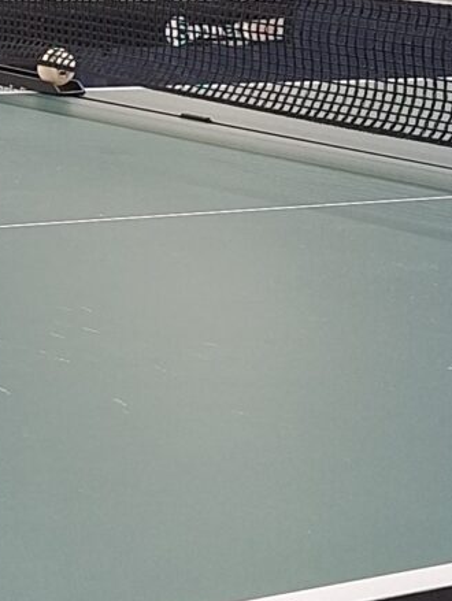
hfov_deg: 11.1
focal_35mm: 134
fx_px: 2330
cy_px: 305
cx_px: 133
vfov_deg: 14.7
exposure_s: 1/40
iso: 100
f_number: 1.8
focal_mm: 5.54
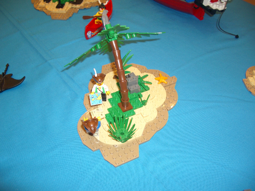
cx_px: 128
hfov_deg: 52.6
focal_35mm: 35
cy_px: 96
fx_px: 258
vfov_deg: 40.7
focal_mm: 5.8
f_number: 2.6
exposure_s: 1/60
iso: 100
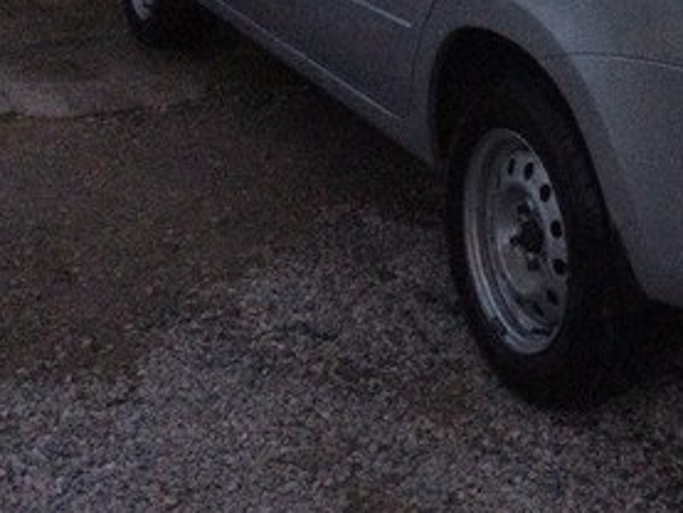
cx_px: 750
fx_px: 1362
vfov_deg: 20.2
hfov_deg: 26.0
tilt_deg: -10.1
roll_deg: -3.3
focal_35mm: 69
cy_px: -70
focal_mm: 4.15
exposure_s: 1/17
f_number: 2.2
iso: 500
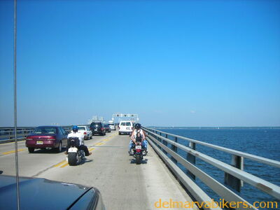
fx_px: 307
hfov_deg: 49.0
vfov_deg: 37.7
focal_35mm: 38
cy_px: 105
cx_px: 140
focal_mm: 6.3
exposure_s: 1/168
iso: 50
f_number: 6.4
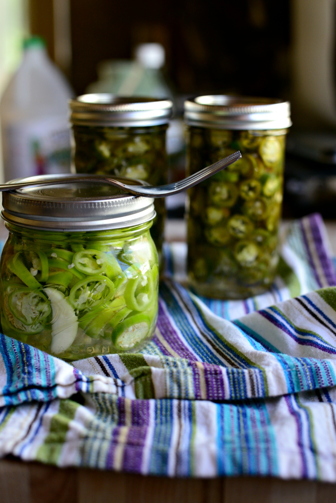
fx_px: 700
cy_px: 252
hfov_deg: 27.0
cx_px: 168
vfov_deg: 39.6
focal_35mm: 50
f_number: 3.5
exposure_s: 1/125
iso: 1000
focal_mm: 50
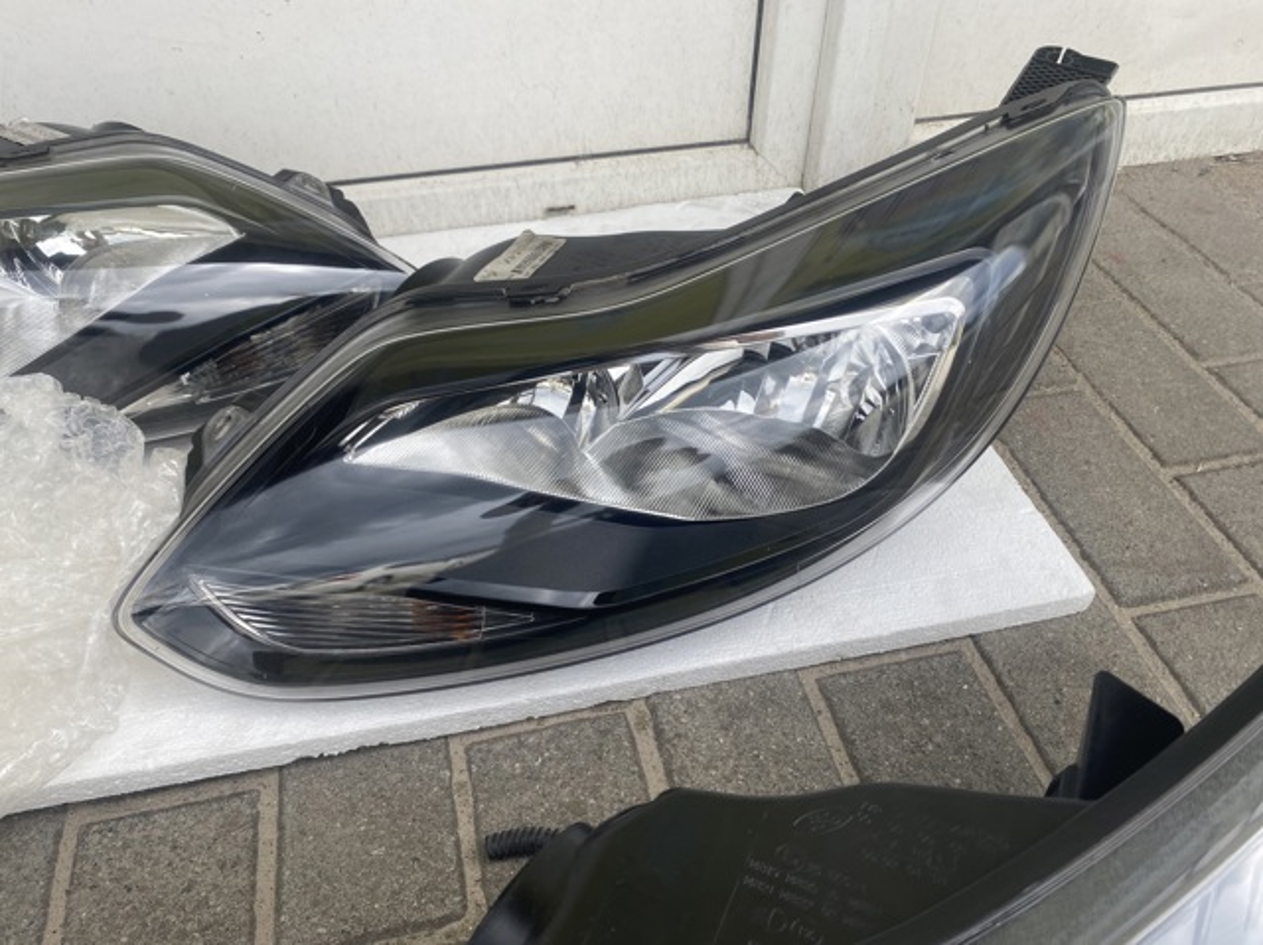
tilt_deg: -45.9
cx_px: 632
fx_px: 948
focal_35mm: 26
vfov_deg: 53.0
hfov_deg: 67.3
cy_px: 472
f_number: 1.8
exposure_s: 1/633
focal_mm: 4.25
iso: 32
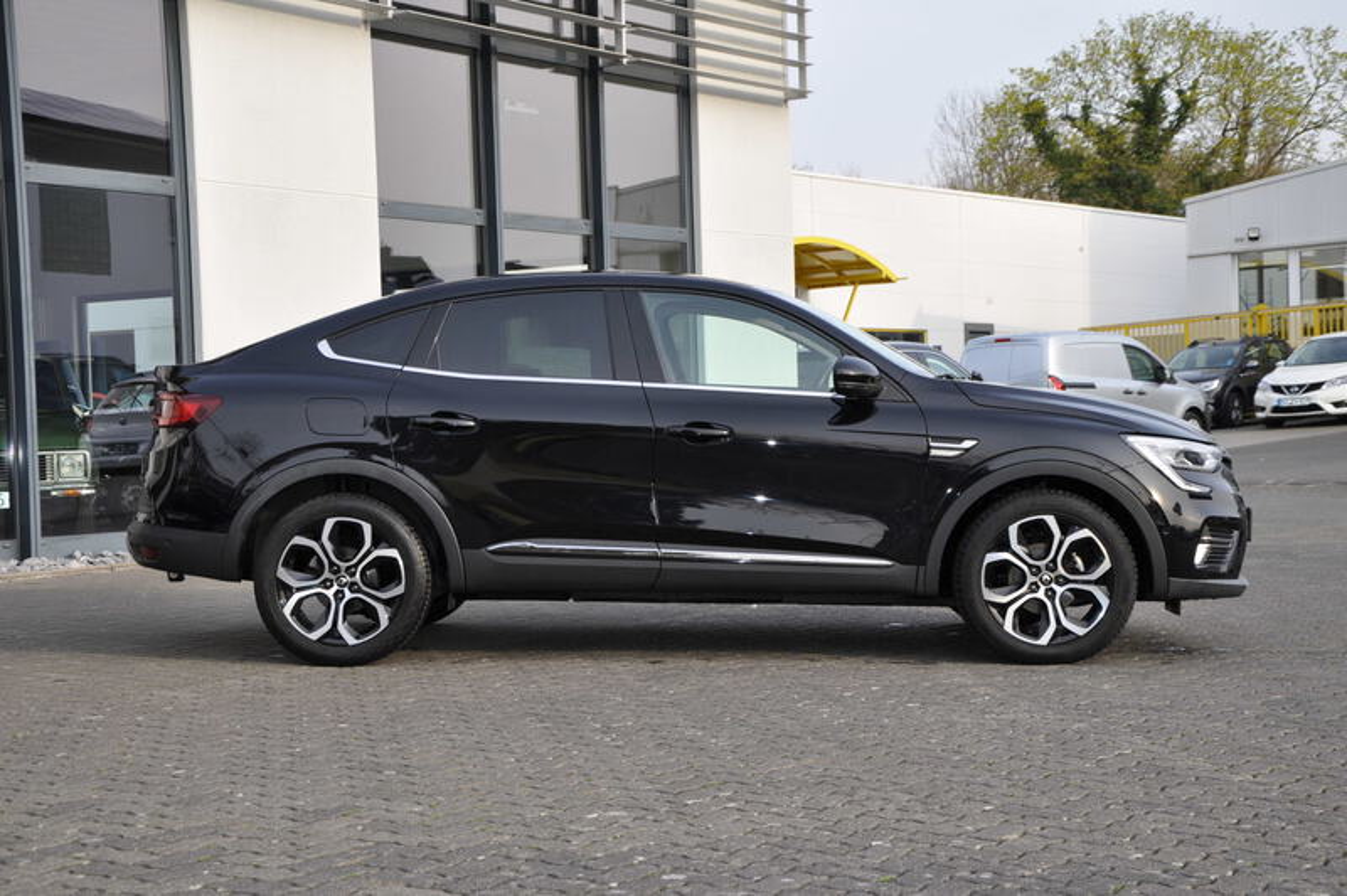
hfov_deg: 31.9
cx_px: 674
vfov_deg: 21.5
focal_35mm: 63
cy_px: 448
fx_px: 2355
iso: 200
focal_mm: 42
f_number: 7.1
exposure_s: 1/200
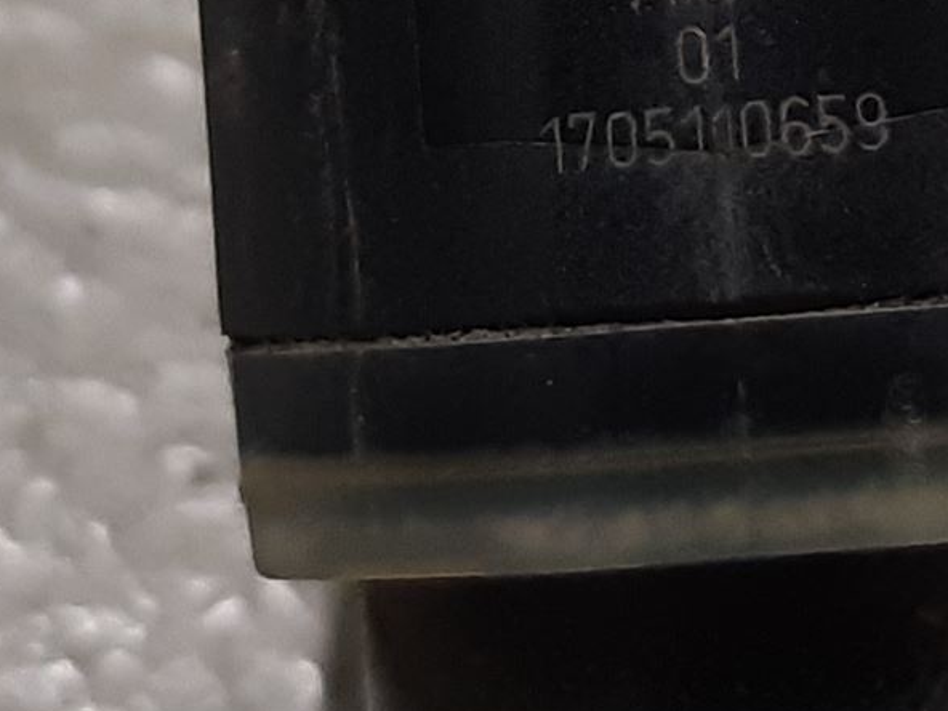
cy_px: -139
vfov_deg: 15.8
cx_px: 604
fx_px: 2465
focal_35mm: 90
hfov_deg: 21.7
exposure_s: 1/50
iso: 160
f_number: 1.7
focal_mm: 3.93
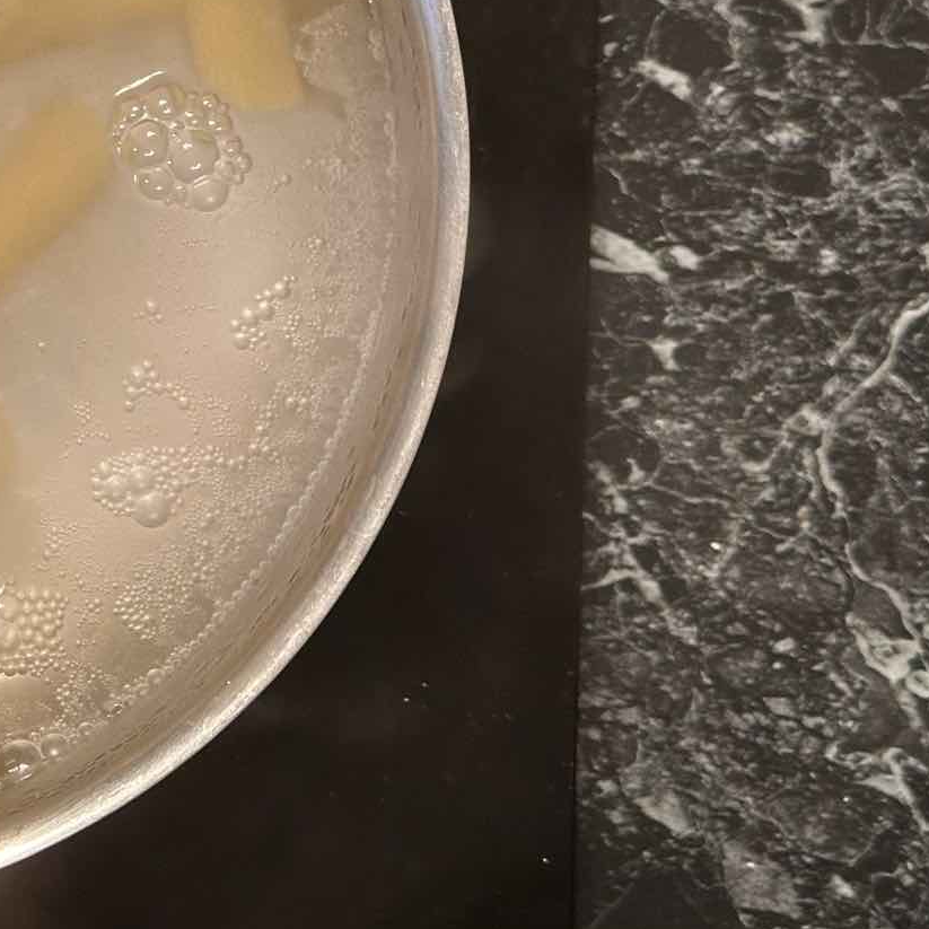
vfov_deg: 17.4
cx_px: -122
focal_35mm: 99
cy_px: 184
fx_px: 3006
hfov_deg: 16.9
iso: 250
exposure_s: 1/50
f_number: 1.78
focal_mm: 6.86
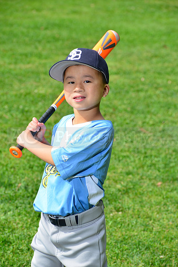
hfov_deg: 8.1
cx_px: 89
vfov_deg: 12.1
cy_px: 134
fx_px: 1260
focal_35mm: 170
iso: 200
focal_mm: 170
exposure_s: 1/200
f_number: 11
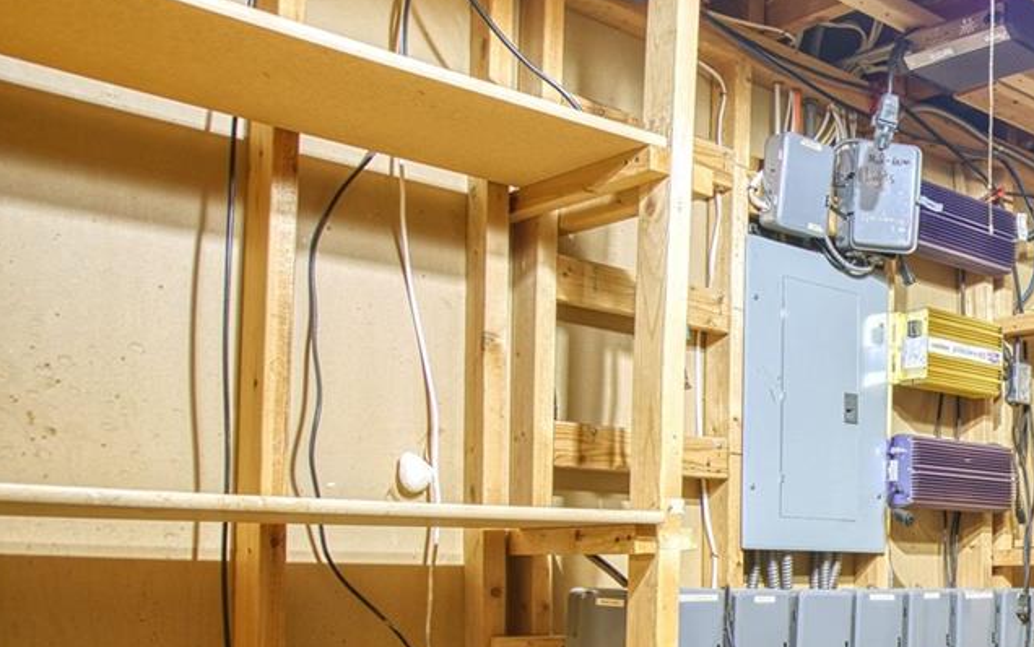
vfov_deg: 30.1
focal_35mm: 41
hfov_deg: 37.1
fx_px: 1156
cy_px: 569
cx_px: 1232
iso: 500
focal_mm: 16
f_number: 4
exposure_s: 1/3.33
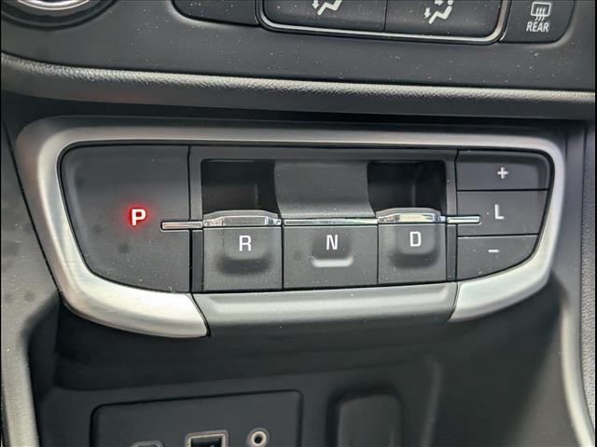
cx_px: 298
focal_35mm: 49
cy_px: 224
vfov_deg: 29.7
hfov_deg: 38.9
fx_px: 845
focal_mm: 6.9
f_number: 1.68
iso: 269
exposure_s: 1/213
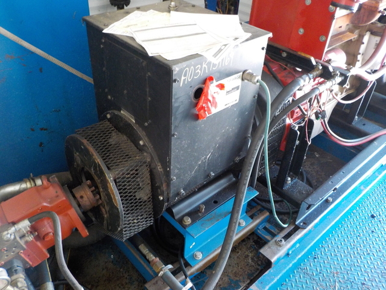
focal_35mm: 30
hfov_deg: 60.0
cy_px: 145
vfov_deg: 46.8
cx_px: 193
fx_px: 335
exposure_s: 1/25
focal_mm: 4.1
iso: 400
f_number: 3.3
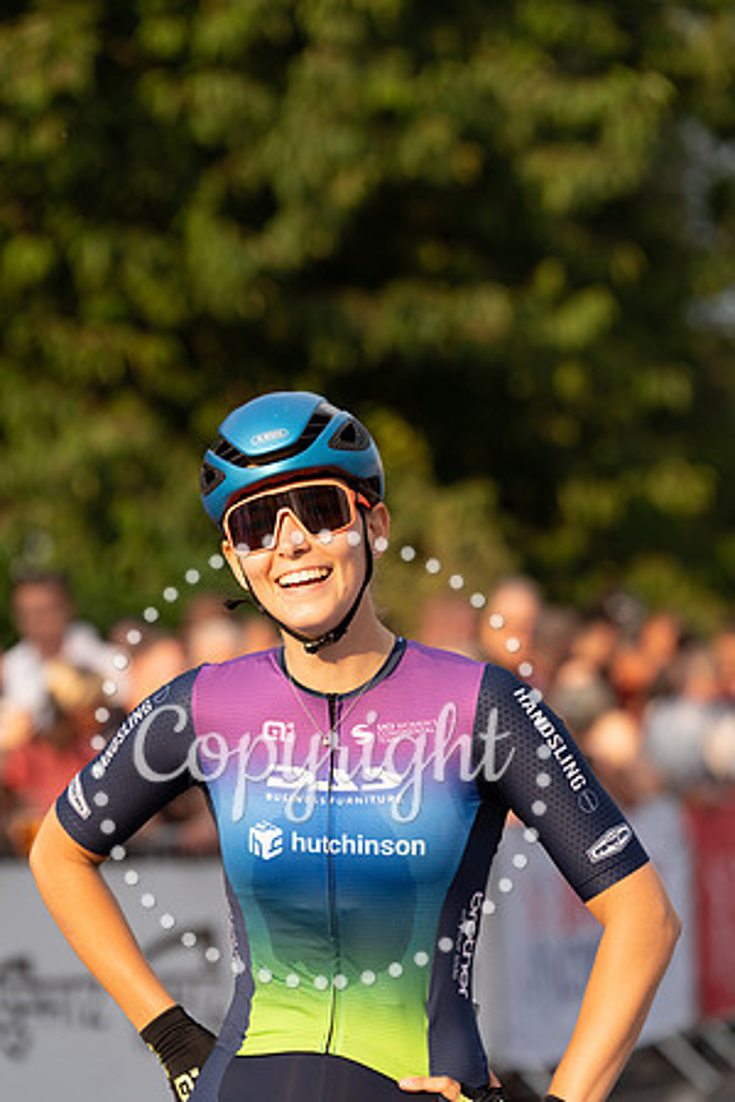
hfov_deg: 7.7
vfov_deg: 11.5
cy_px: 551
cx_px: 368
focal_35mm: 178
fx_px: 5451
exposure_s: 1/1250
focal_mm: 178
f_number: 4.5
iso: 500
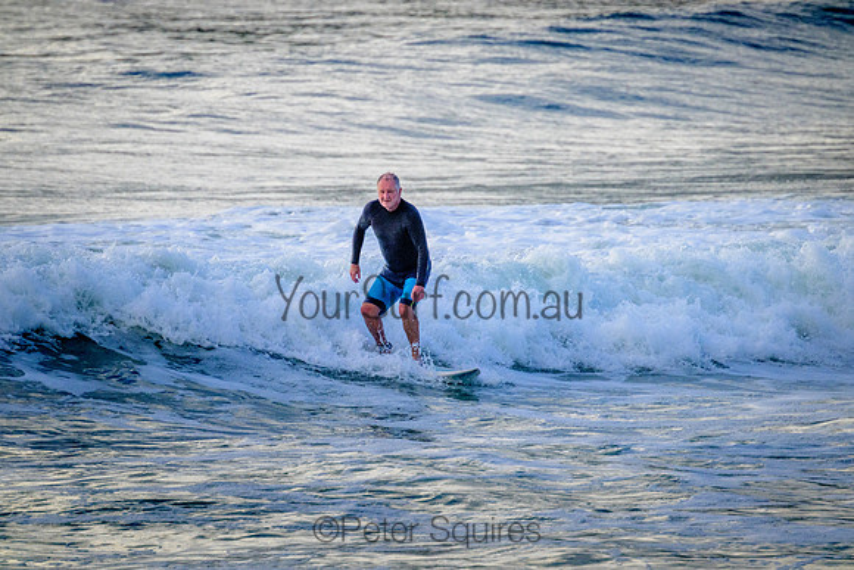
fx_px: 18981
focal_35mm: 800
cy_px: 285
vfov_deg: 1.7
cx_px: 427
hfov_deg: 2.6
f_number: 11
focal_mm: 800
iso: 1600
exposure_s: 1/2000
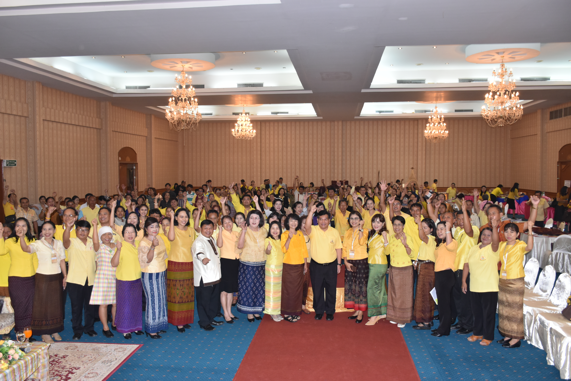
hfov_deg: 61.9
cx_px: 286
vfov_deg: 43.6
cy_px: 190
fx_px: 476
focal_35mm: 30
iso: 800
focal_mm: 20
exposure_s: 1/80
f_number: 4
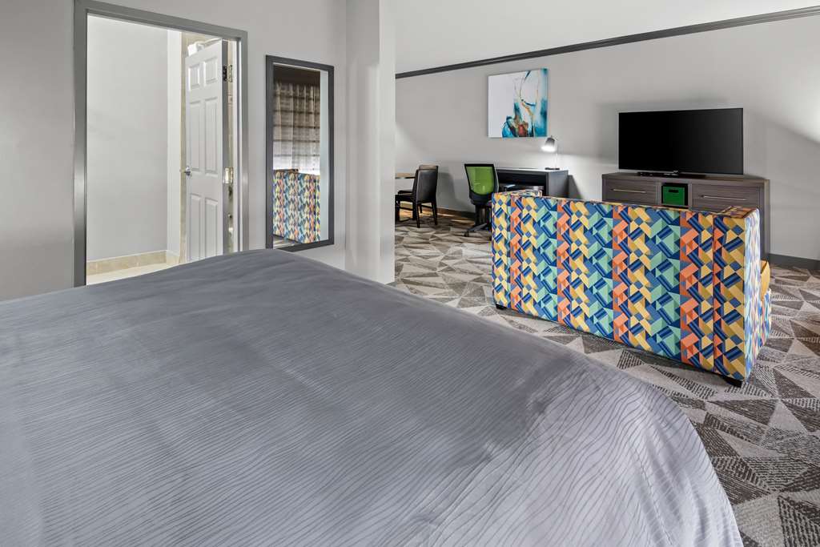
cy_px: 274
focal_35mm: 16
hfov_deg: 95.0
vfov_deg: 72.1
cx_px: 410
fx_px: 376
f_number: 6.7
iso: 800
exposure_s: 1/1.43
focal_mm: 11
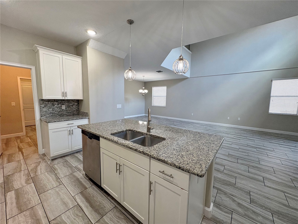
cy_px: 112
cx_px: 149
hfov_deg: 102.1
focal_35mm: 14
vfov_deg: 85.7
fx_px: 121
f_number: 2.2
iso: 200
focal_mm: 2.22
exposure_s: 1/120
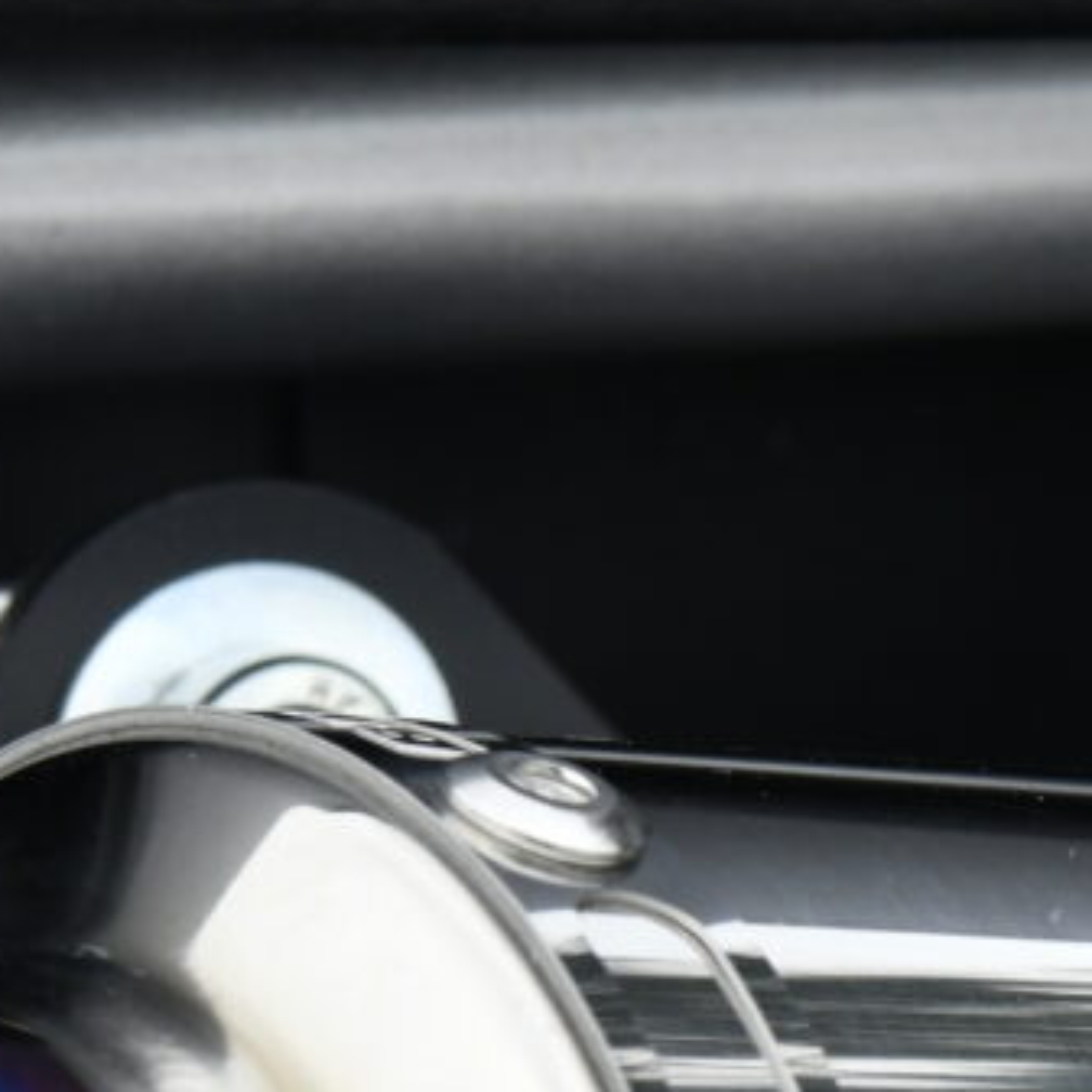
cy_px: 1597
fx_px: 12634
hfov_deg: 4.9
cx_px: 1641
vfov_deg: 4.9
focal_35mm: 354
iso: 800
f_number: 10
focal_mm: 70
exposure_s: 1/800
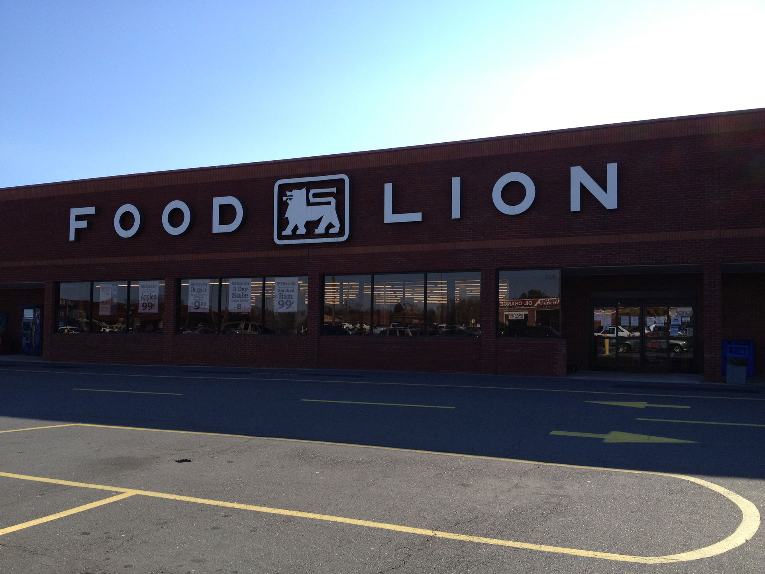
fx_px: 773
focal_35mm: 35
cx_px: 382
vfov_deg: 40.7
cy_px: 287
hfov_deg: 52.6
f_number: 2.4
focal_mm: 4.28
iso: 64
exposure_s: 1/1151
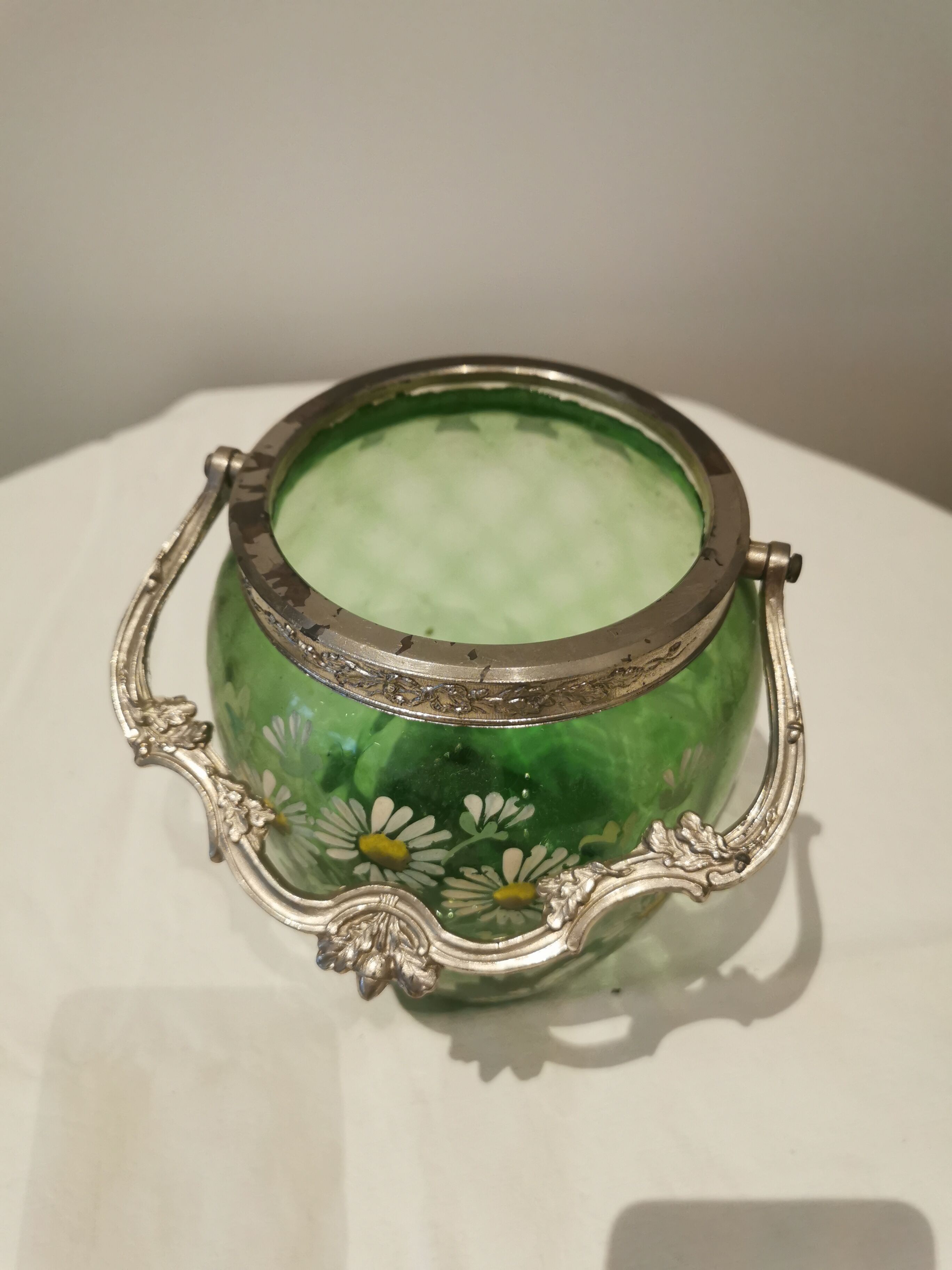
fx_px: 990
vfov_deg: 65.3
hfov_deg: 51.4
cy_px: 635
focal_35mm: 27
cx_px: 476
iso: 250
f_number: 1.8
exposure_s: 1/50
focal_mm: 5.58
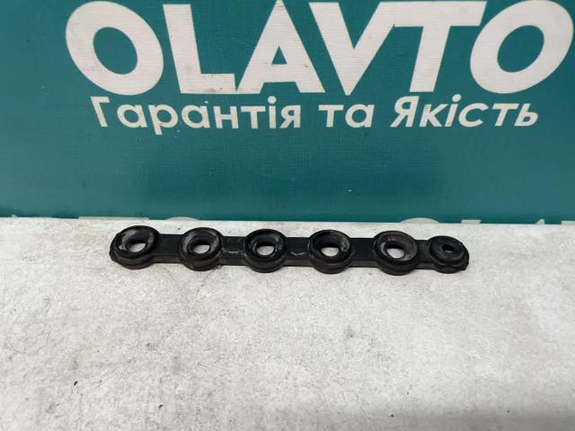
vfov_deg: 53.1
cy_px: 216
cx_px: 288
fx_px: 432
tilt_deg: -47.4
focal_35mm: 26
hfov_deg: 67.3
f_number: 1.6
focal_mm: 4.2
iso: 125
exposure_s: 1/100
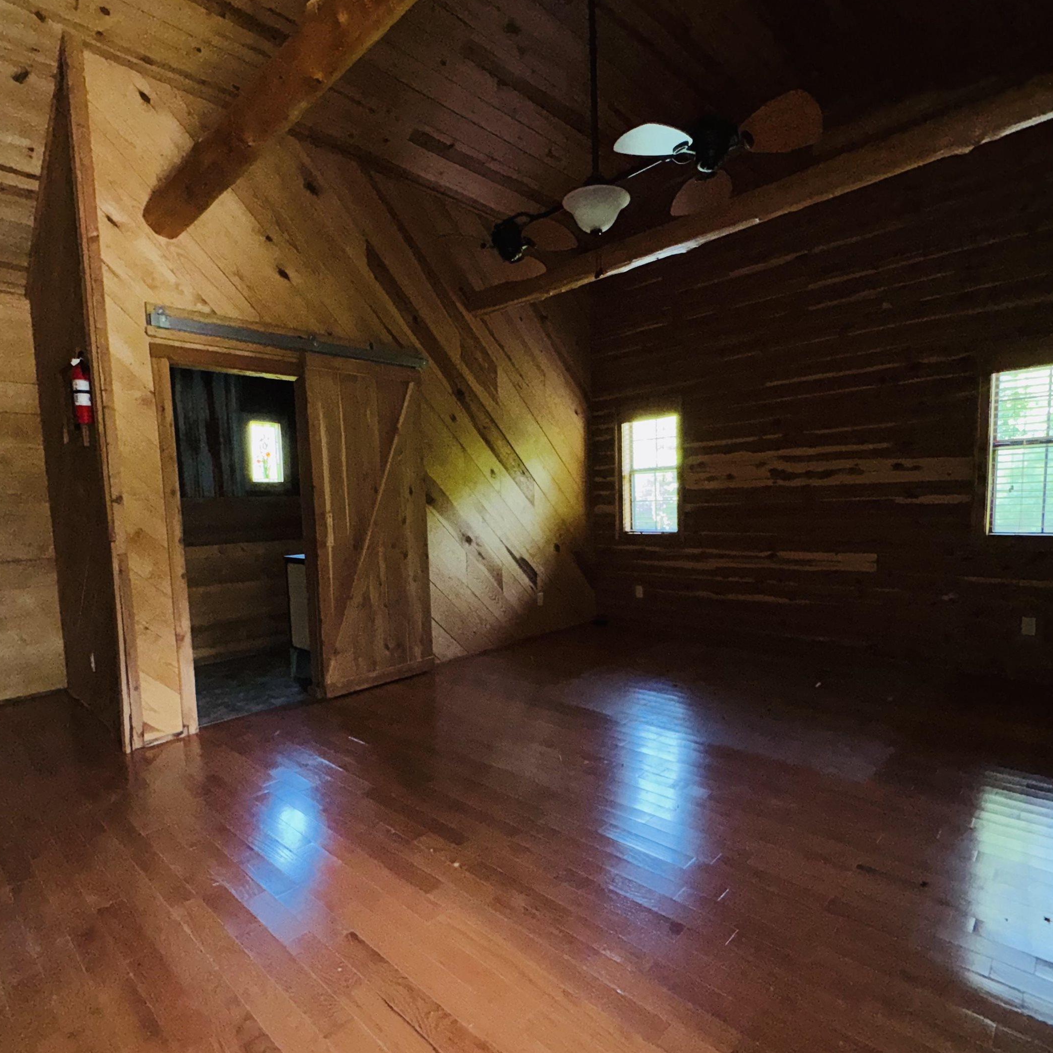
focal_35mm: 18
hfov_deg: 80.7
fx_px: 619
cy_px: 561
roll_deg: +2.1
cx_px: 505
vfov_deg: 80.6
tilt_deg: -5.8
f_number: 2.2
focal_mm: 2.22
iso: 200
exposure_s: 1/49
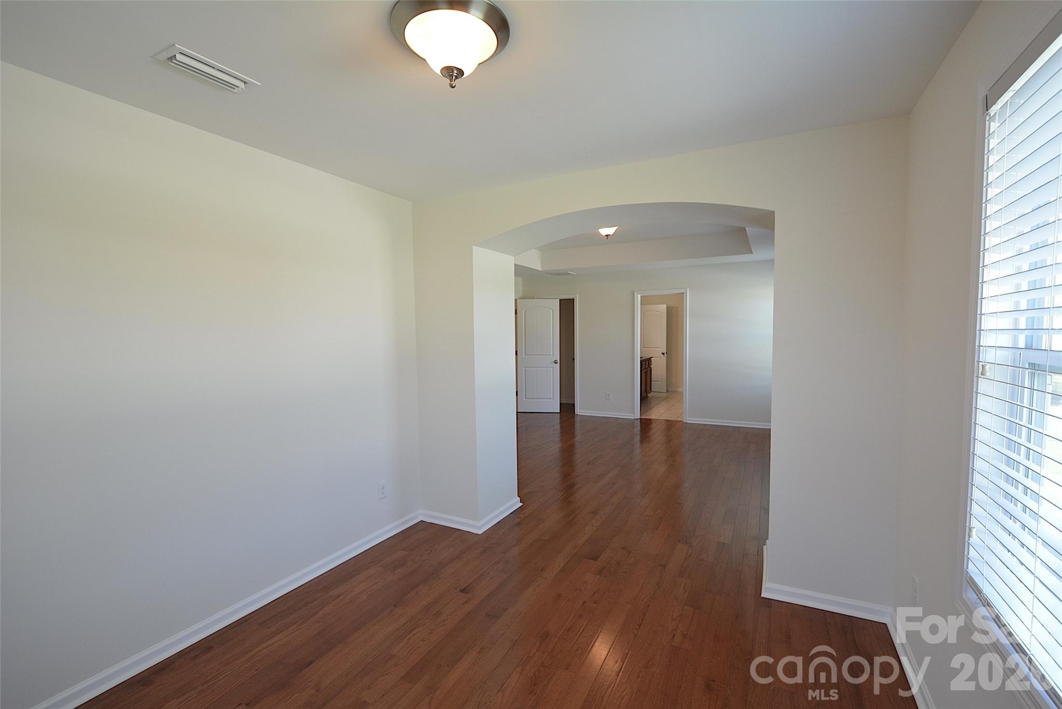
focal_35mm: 15
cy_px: 354
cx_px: 531
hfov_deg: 100.4
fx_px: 443
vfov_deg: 77.4
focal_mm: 10
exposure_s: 1/80
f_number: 4.5
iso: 500
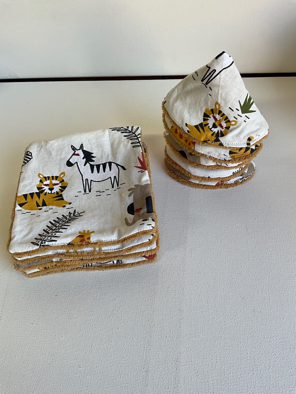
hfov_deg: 48.2
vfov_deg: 61.7
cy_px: 197
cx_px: 148
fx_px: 331
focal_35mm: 29
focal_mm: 3
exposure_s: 1/100
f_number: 1.8
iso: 20
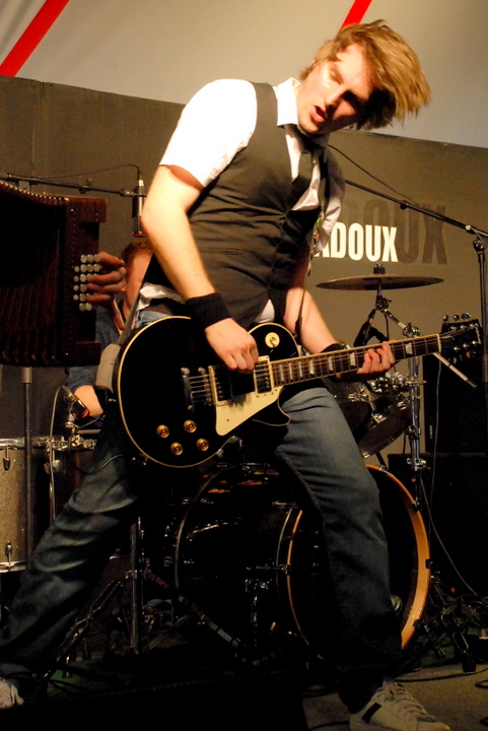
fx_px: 1462
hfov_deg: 19.0
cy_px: 366
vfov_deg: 28.1
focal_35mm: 72
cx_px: 244
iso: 1600
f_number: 4.8
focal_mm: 48
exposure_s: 1/200
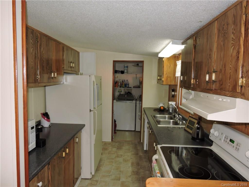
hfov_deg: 71.6
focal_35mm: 24
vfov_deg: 56.8
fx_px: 173
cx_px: 124
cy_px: 94
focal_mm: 4.3
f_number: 3.3
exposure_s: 1/30
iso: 200
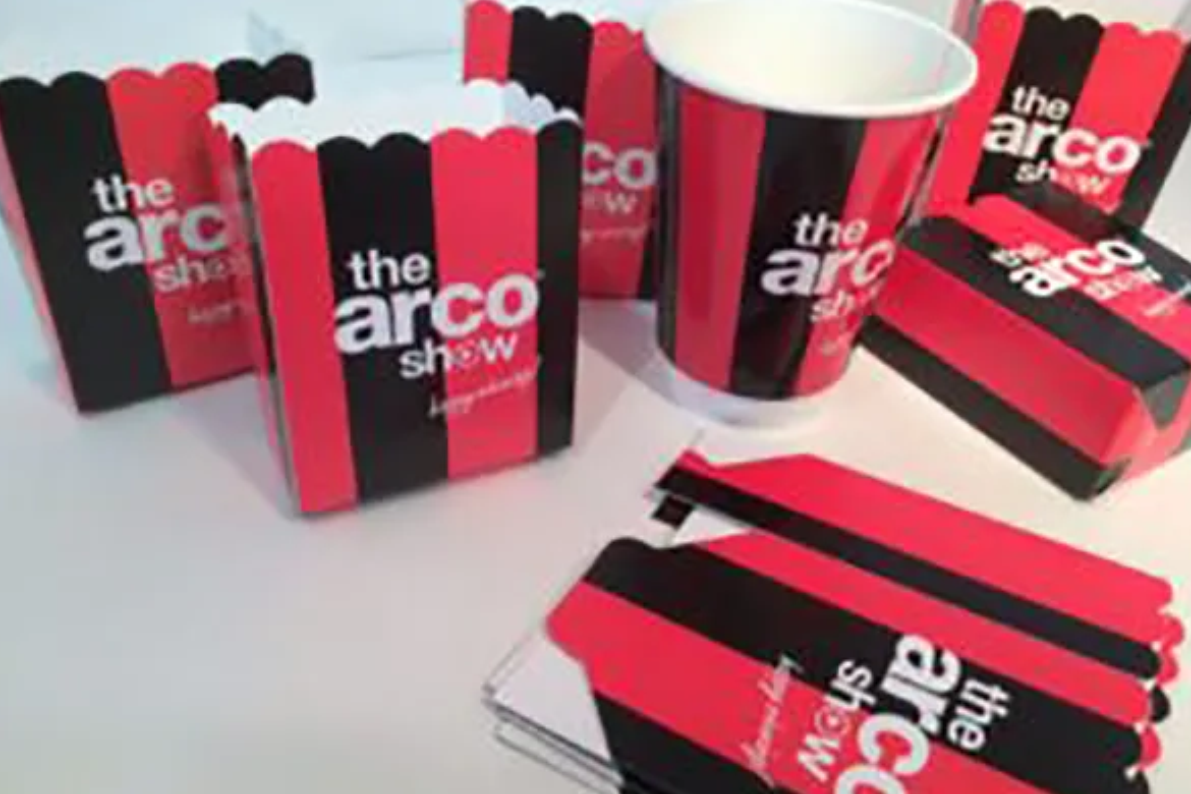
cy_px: 383
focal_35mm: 32
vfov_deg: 41.1
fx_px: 1059
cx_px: 603
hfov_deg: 58.7
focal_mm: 4.12
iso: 40
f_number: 2.2
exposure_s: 1/50
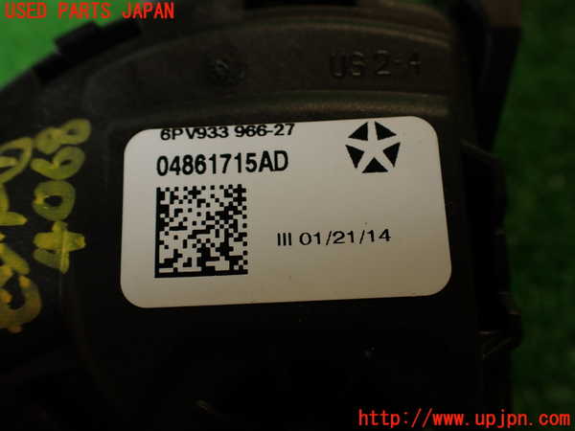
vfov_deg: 46.8
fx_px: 498
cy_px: 216
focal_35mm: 30
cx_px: 288
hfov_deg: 60.0
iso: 125
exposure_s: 1/60
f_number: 2.3
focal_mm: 5.4
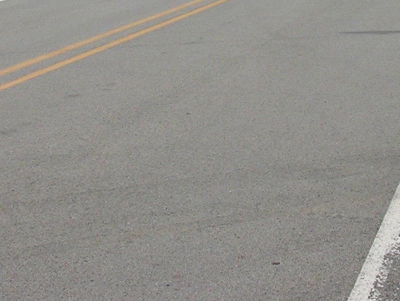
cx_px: 269
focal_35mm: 97
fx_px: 1121
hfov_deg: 20.2
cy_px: -72
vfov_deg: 14.7
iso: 50
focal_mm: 5.8
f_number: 5.6
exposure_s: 1/317
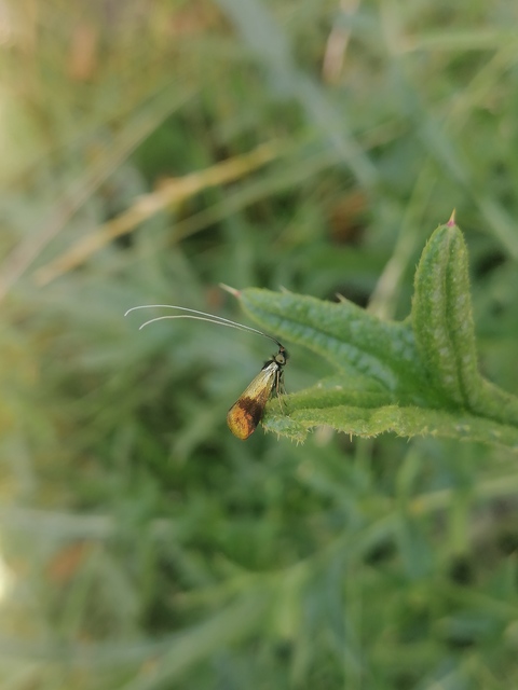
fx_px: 938
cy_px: 345
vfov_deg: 40.4
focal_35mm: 47
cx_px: 259
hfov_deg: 30.9
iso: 50
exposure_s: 1/120
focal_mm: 3.95
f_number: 1.8
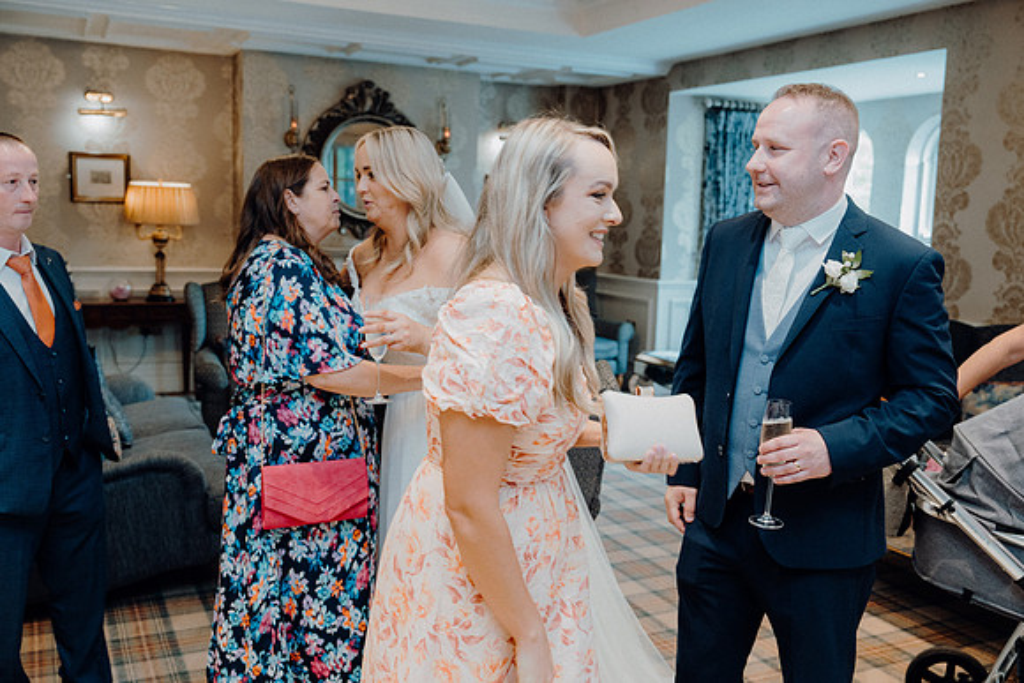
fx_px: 967
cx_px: 512
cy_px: 342
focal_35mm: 34
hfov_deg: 55.8
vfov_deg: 38.9
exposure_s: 1/160
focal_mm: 34
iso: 2000
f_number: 3.5
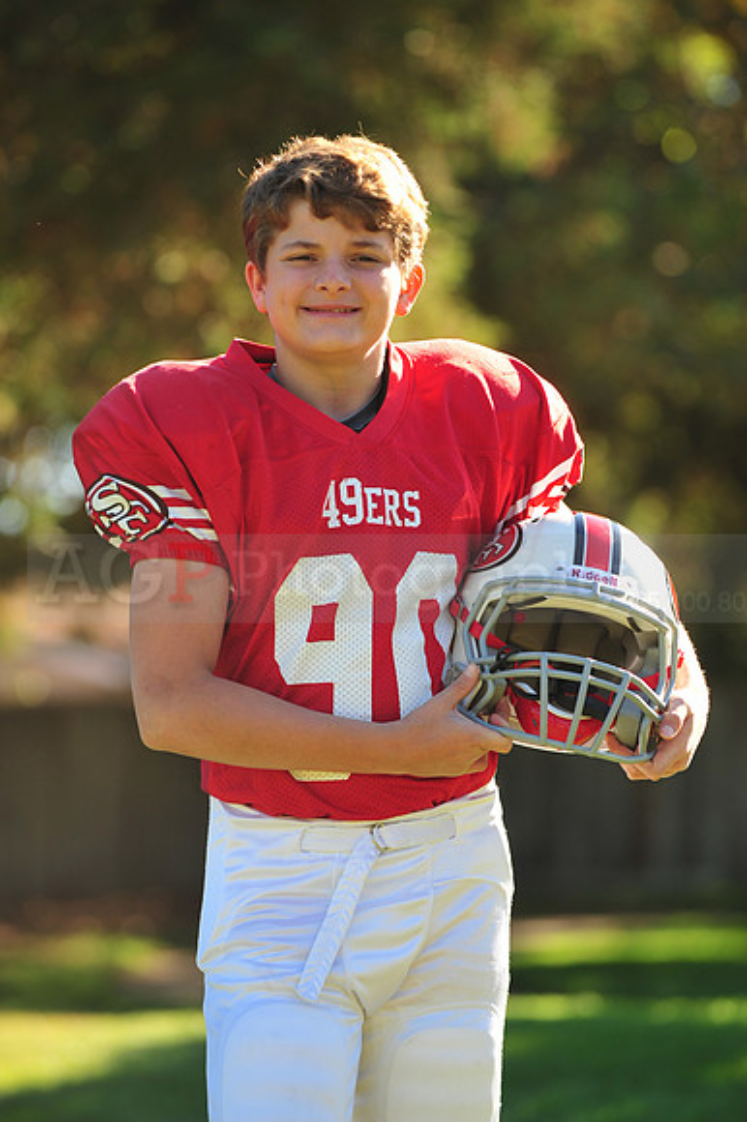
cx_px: 374
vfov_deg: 10.3
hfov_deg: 6.9
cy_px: 561
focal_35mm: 200
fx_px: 6232
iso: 200
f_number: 4.5
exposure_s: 1/320
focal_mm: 200
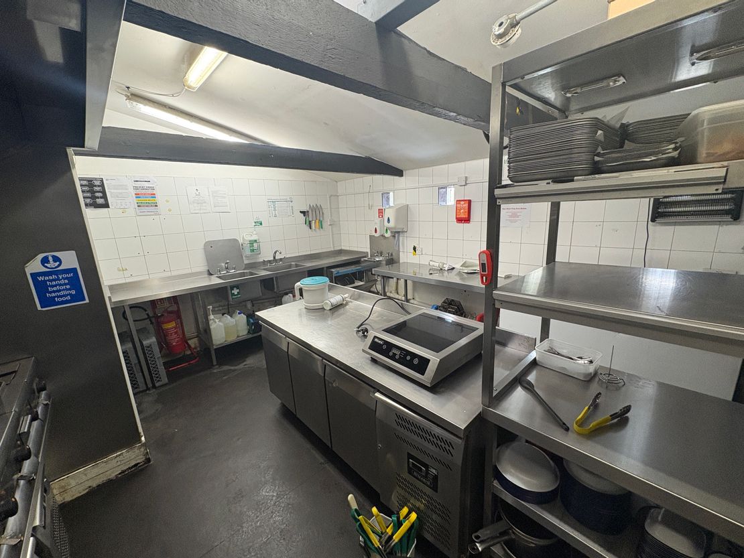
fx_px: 301
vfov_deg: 85.7
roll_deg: +3.1
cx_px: 372
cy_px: 279
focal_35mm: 14
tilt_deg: -12.9
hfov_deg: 102.1
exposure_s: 1/50
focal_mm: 2.22
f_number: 2.2
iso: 250
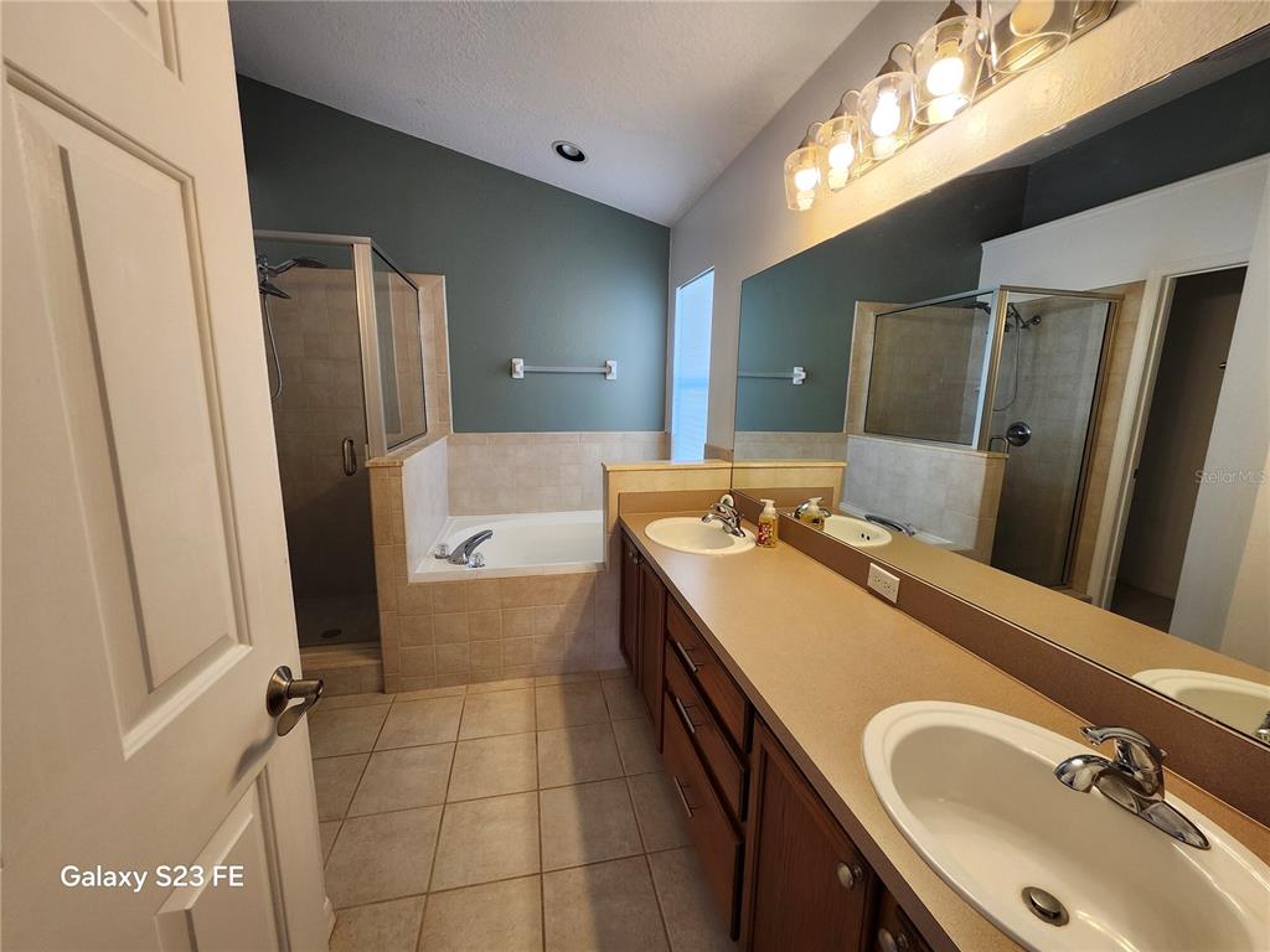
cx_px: 635
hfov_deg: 106.2
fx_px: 477
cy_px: 476
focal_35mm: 13
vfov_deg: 89.9
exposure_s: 1/60
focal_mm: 1.74
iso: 100
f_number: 2.2
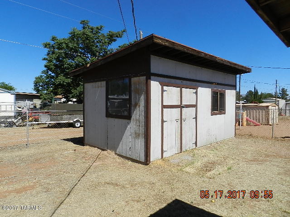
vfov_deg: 58.9
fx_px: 193
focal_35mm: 23
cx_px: 145
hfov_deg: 73.9
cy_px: 108
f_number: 4.5
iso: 160
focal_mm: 4
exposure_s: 1/1250
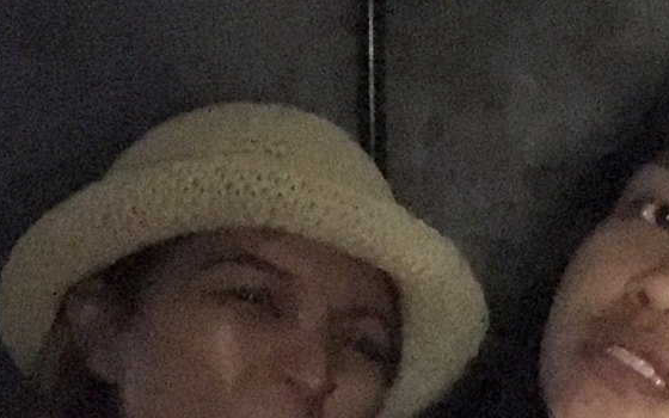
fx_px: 1769
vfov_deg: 13.1
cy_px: 534
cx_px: 929
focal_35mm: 97
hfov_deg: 19.3
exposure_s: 1/20
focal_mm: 2.87
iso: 2000
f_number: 2.2
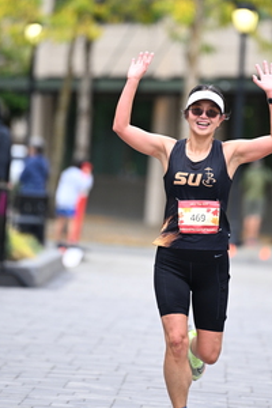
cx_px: 188
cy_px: 165
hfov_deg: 3.7
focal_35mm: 367
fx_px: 4159
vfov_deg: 5.6
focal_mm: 200
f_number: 2.8
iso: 1000
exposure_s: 1/2000
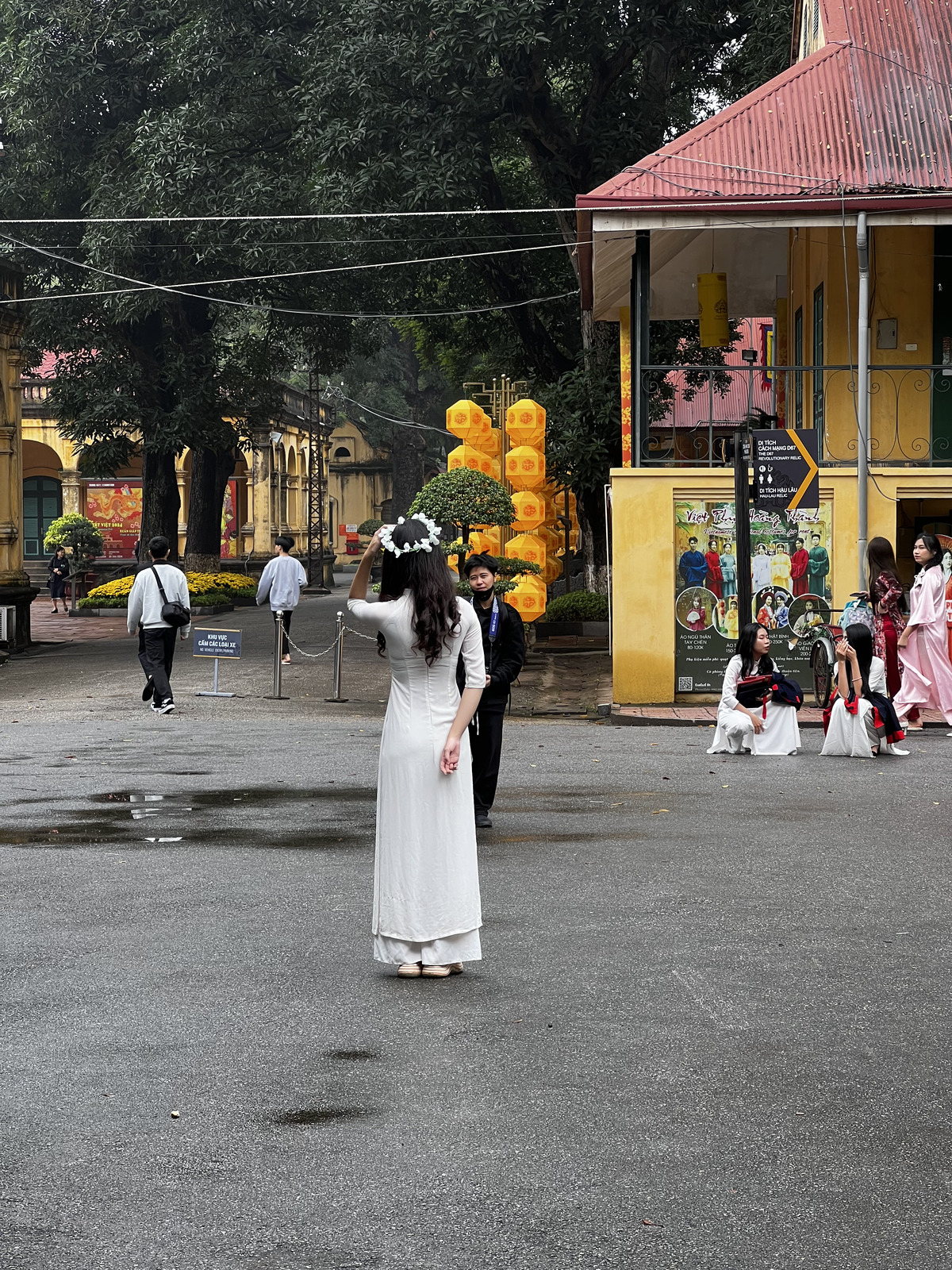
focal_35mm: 77
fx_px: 2824
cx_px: 476
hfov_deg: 19.1
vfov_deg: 25.3
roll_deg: +0.6
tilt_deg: -1.3
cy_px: 635
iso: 40
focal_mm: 9
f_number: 2.8
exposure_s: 1/99
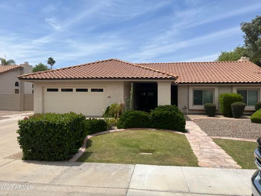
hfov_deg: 67.3
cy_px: 98
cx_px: 130
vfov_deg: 53.1
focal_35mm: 26
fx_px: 196
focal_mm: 5.1
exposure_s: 1/4854
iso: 50
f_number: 1.6
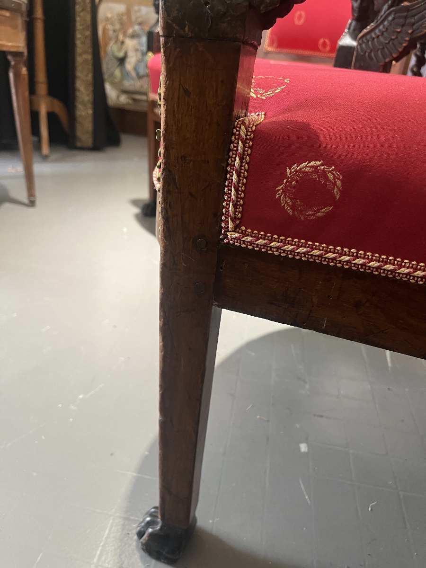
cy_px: 284
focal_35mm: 26
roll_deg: -5.1
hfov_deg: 53.1
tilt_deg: -27.9
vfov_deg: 67.3
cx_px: 213
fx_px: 427
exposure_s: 1/50
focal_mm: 5.1
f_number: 1.6
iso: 320
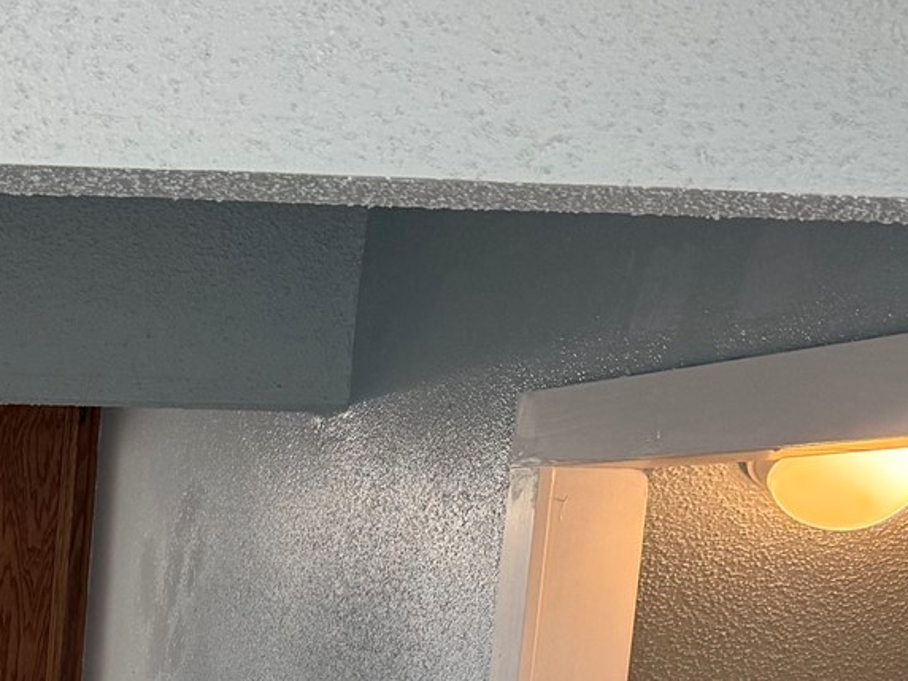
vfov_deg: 15.9
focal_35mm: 86
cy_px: 1002
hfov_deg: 20.7
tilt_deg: -11.2
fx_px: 2256
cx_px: -278
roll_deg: -1.7
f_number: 1.78
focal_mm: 6.76
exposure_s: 1/121
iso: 200
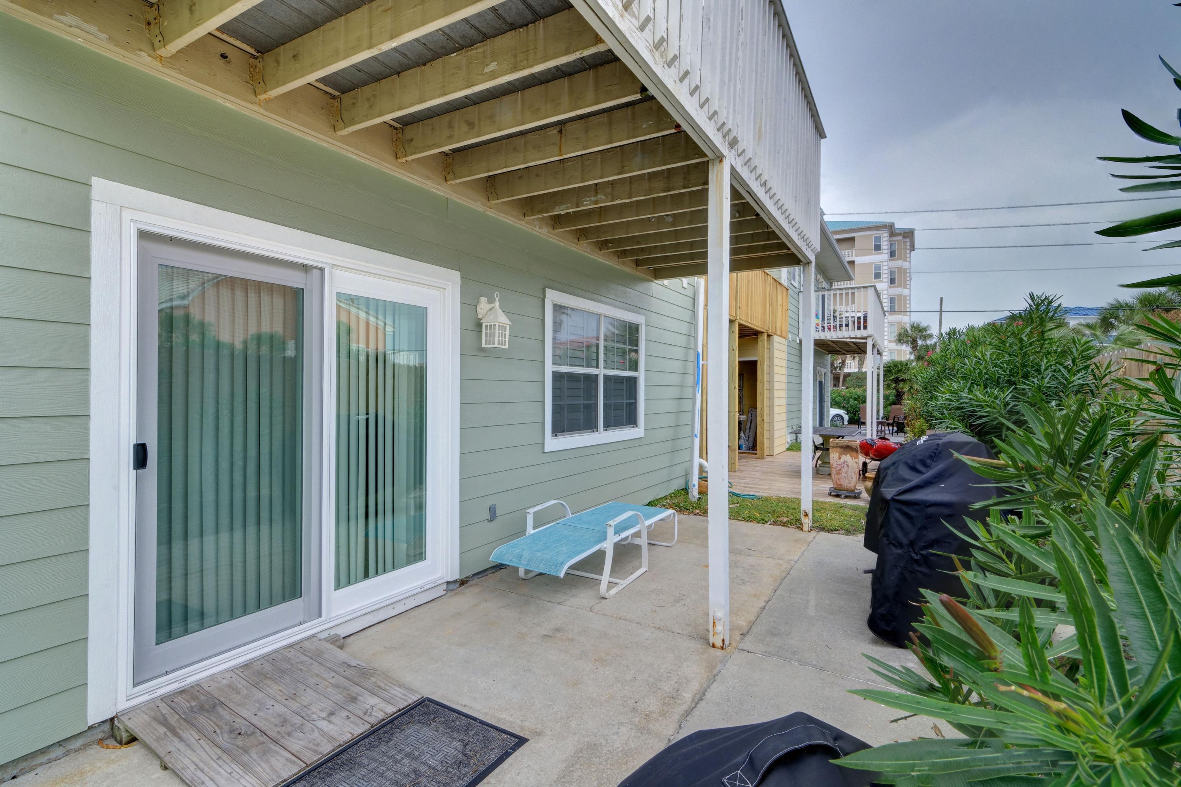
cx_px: 590
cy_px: 394
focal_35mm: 16
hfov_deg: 96.7
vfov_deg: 73.7
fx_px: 525
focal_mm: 11
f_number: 20
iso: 100
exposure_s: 1/60
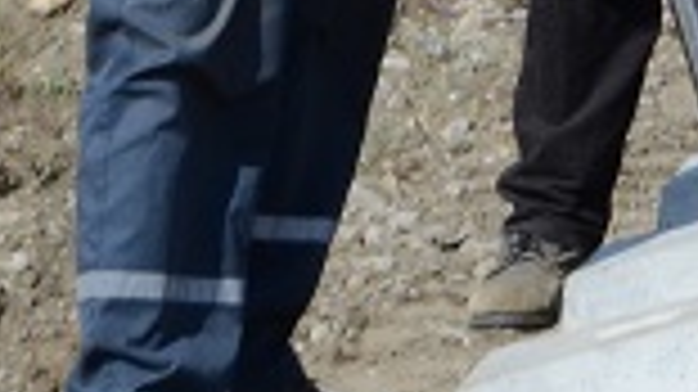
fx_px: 8424
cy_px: -789
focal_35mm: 455
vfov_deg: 2.6
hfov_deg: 4.6
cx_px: 1837
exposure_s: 1/250
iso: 320
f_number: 16
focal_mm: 45
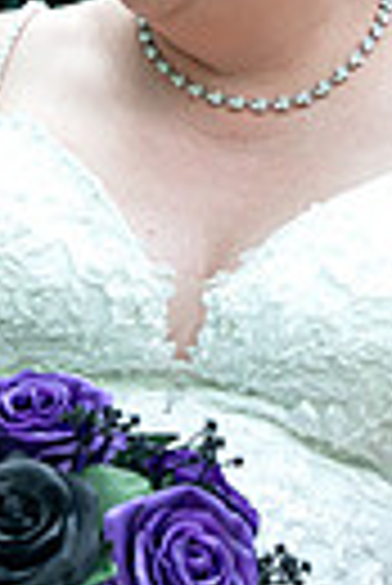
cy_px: 173
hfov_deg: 6.4
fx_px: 3486
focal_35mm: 214
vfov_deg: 9.6
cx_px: 221
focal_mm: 48
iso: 200
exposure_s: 1/160
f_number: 3.5
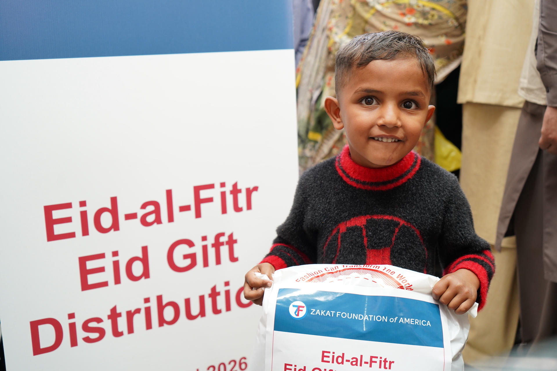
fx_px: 681
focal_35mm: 44
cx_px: 278
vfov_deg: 30.5
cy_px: 186
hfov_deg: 44.5
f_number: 4.5
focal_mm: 44
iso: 1000
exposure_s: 1/160
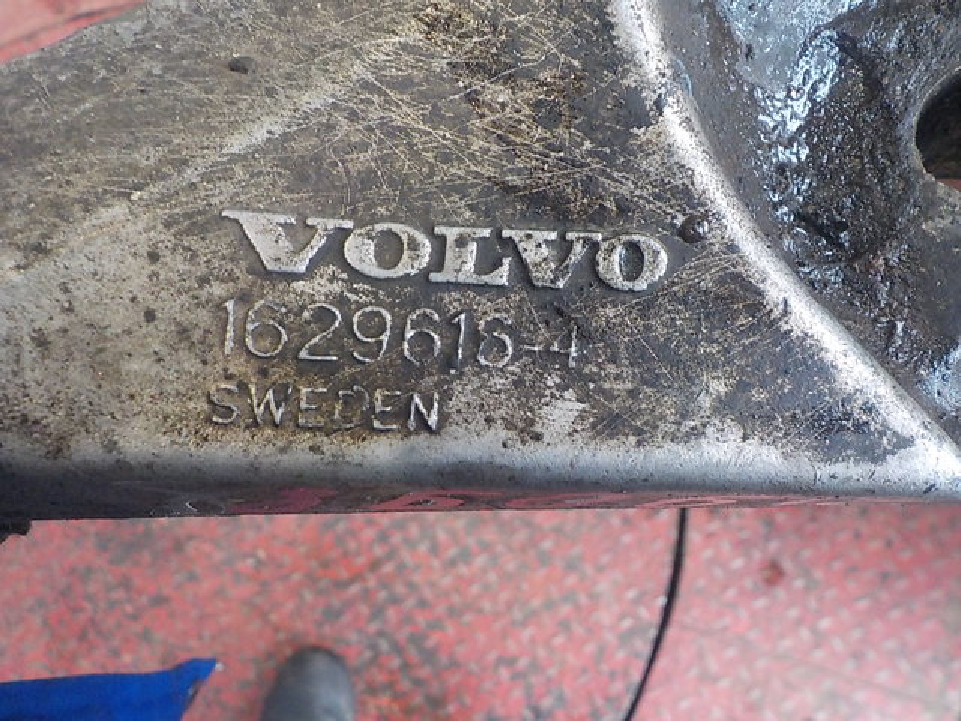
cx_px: 480
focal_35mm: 30
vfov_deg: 46.8
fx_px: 833
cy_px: 360
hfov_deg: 60.0
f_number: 3.3
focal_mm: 4.1
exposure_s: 1/30
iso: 400
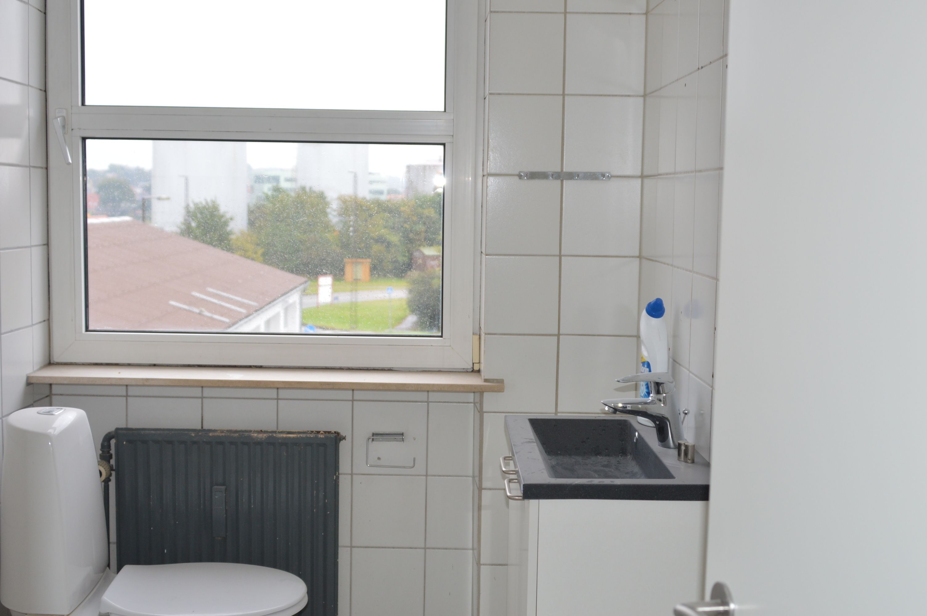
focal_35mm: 42
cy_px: 308
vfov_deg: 31.8
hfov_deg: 46.4
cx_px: 464
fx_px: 1081
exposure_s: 1/100
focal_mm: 28
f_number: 4
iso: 400
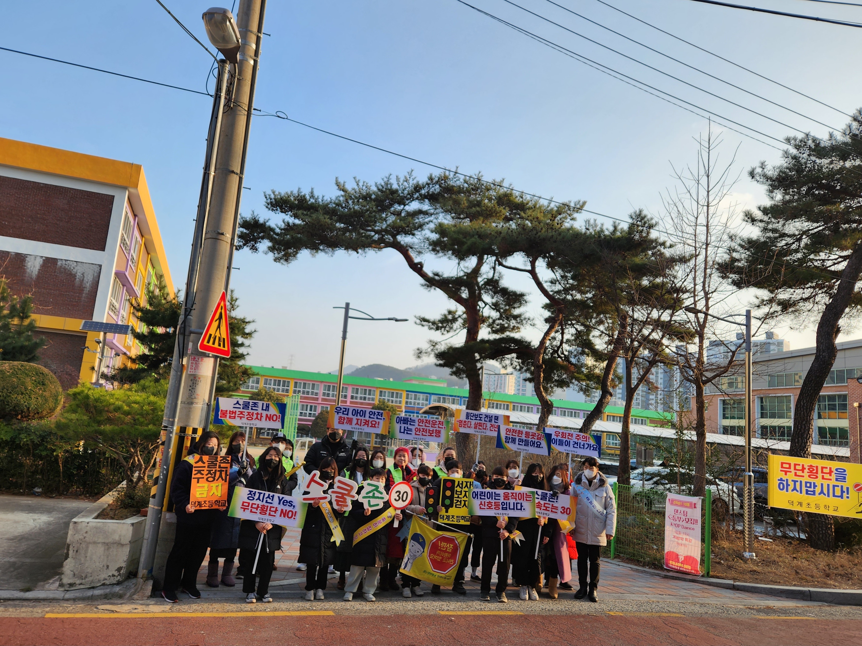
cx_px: 431
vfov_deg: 58.9
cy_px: 323
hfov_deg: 73.9
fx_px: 573
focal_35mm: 23
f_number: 1.8
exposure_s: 1/667
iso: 20
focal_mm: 5.4
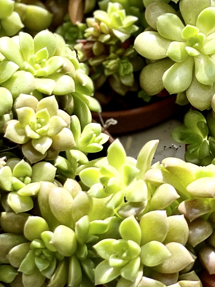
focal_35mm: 261
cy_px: -63
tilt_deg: -53.7
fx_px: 2161
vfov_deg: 7.5
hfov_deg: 5.7
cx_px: 161
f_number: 2.2
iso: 32
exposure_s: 1/373
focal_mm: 7.5
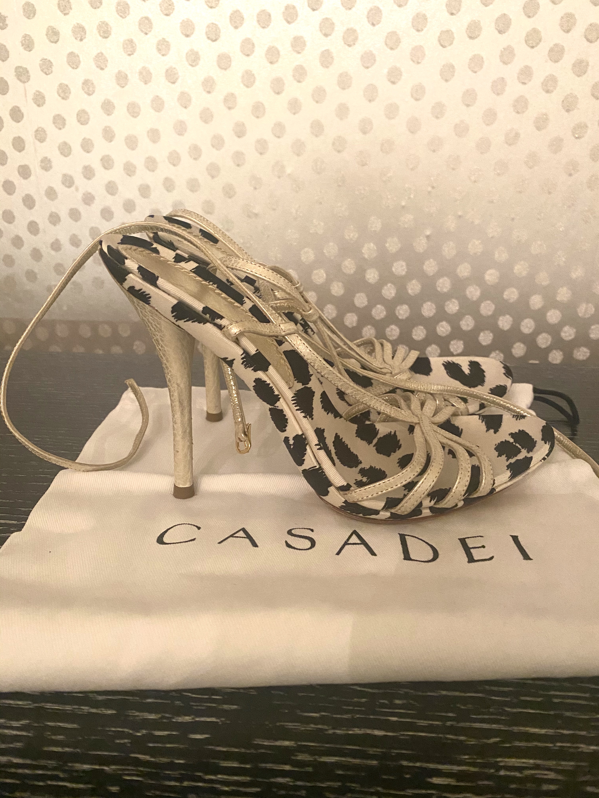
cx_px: 300
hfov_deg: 53.1
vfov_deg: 67.3
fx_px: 600
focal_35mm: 26
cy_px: 399
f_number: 1.8
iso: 640
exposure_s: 1/25
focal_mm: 4.25
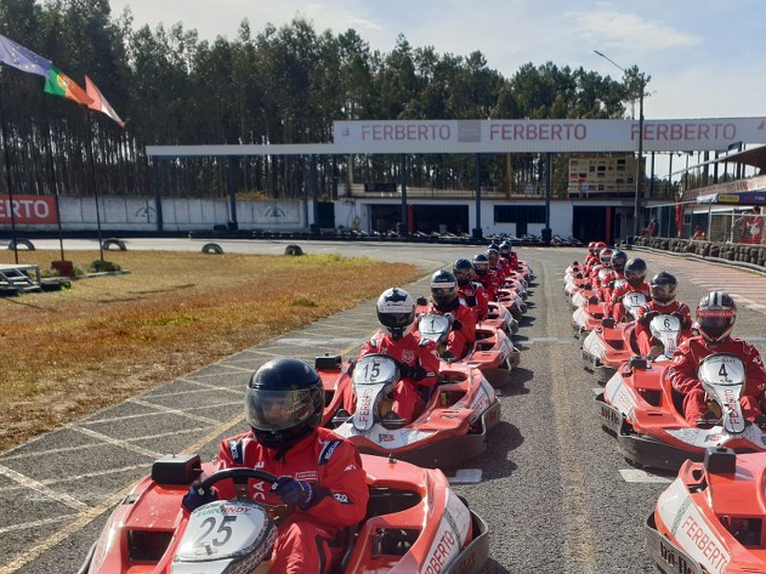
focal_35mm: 44
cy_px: 445
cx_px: 548
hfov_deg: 42.0
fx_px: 973
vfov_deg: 32.1
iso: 50
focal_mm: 4.3
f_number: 2.4
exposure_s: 1/1808
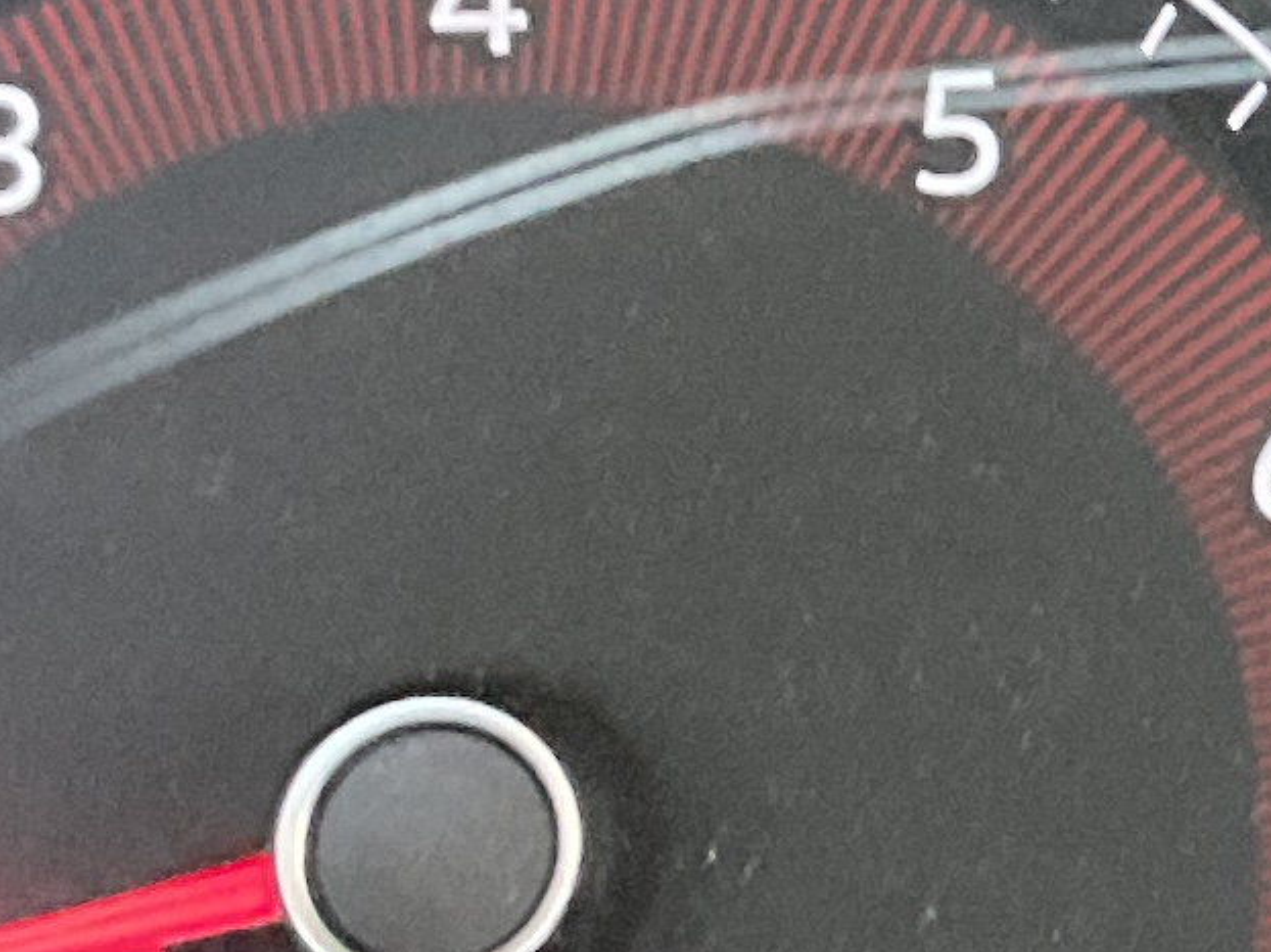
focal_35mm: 188
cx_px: 2477
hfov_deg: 9.8
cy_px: 129
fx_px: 6900
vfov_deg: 7.9
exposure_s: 1/25
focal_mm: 3
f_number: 1.8
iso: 320
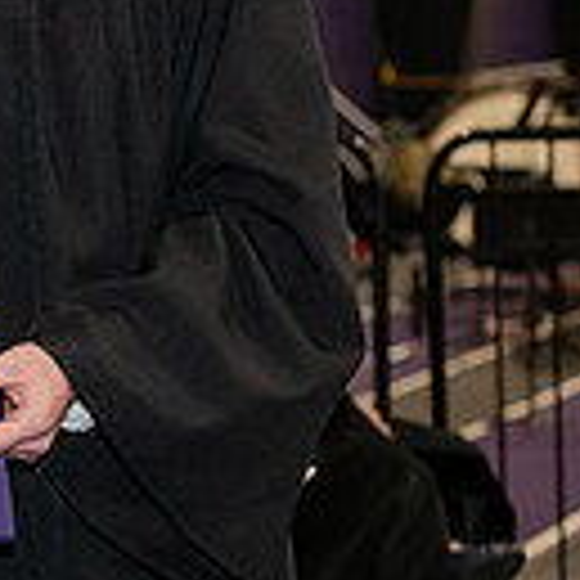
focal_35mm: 268
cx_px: -486
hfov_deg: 6.4
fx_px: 5080
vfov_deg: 6.5
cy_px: 20
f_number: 5
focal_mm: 70
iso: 2500
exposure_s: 1/200
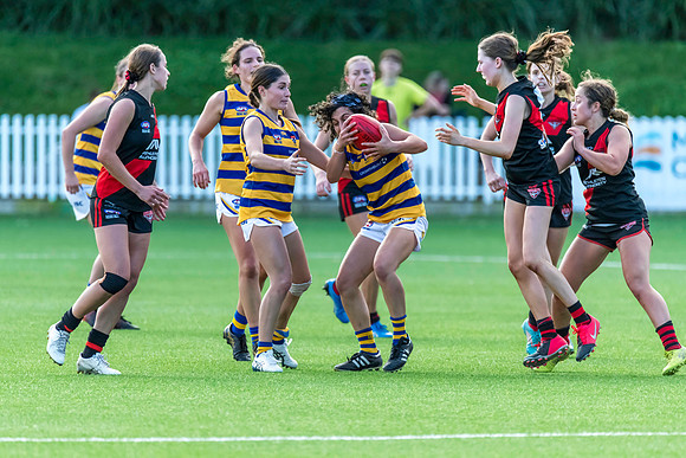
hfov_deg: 3.3
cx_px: 328
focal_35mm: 633
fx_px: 12066
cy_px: 222
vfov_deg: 2.2
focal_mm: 600
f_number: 6.3
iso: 3200
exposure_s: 1/1600
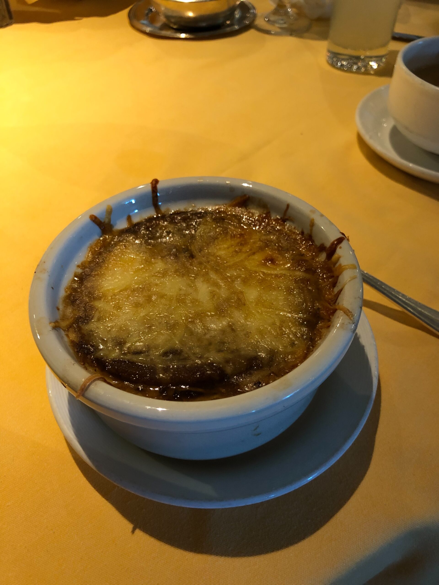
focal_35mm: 28
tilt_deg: -45.3
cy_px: 292
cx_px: 220
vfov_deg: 63.4
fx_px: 473
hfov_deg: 49.7
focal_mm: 3.99
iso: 50
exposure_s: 1/15
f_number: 1.8
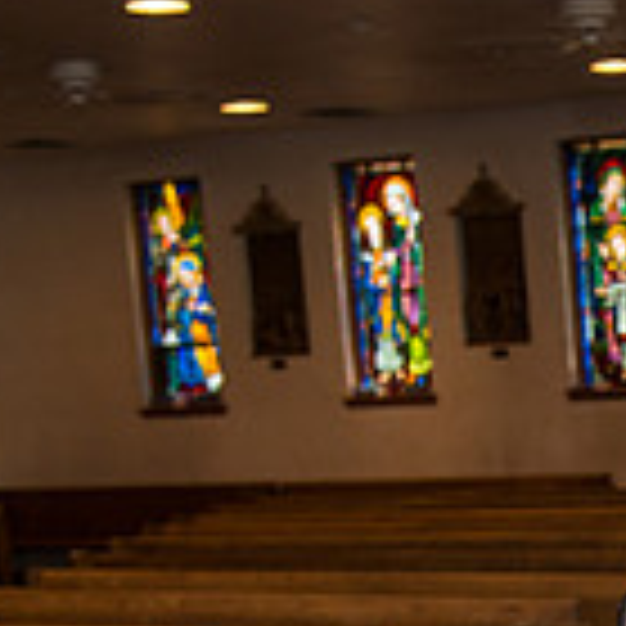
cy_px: 840
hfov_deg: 13.2
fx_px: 2537
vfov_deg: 13.5
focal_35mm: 124
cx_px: 986
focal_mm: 35
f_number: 4
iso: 640
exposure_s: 1/160
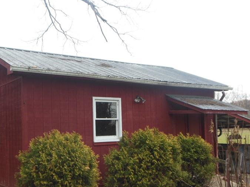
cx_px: 119
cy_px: 123
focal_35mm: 44
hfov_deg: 42.9
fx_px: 318
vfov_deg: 32.6
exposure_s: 1/125
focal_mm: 5.2
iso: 125
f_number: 3.3
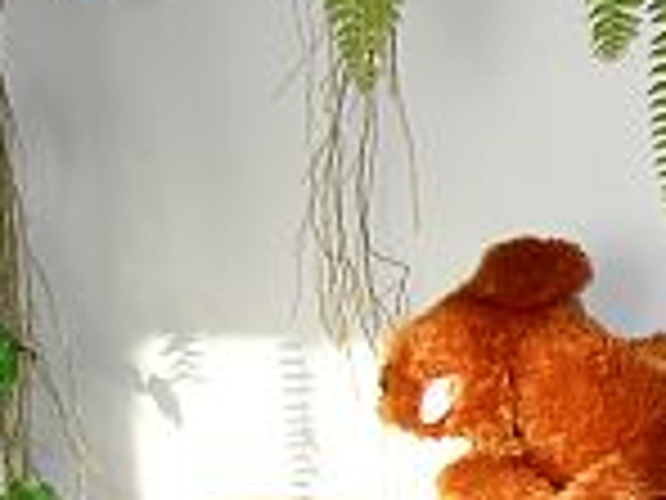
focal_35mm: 128
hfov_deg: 14.7
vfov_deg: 11.4
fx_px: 2463
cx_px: 886
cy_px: 561
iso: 52
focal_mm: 6.3
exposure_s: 1/60.1
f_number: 3.2
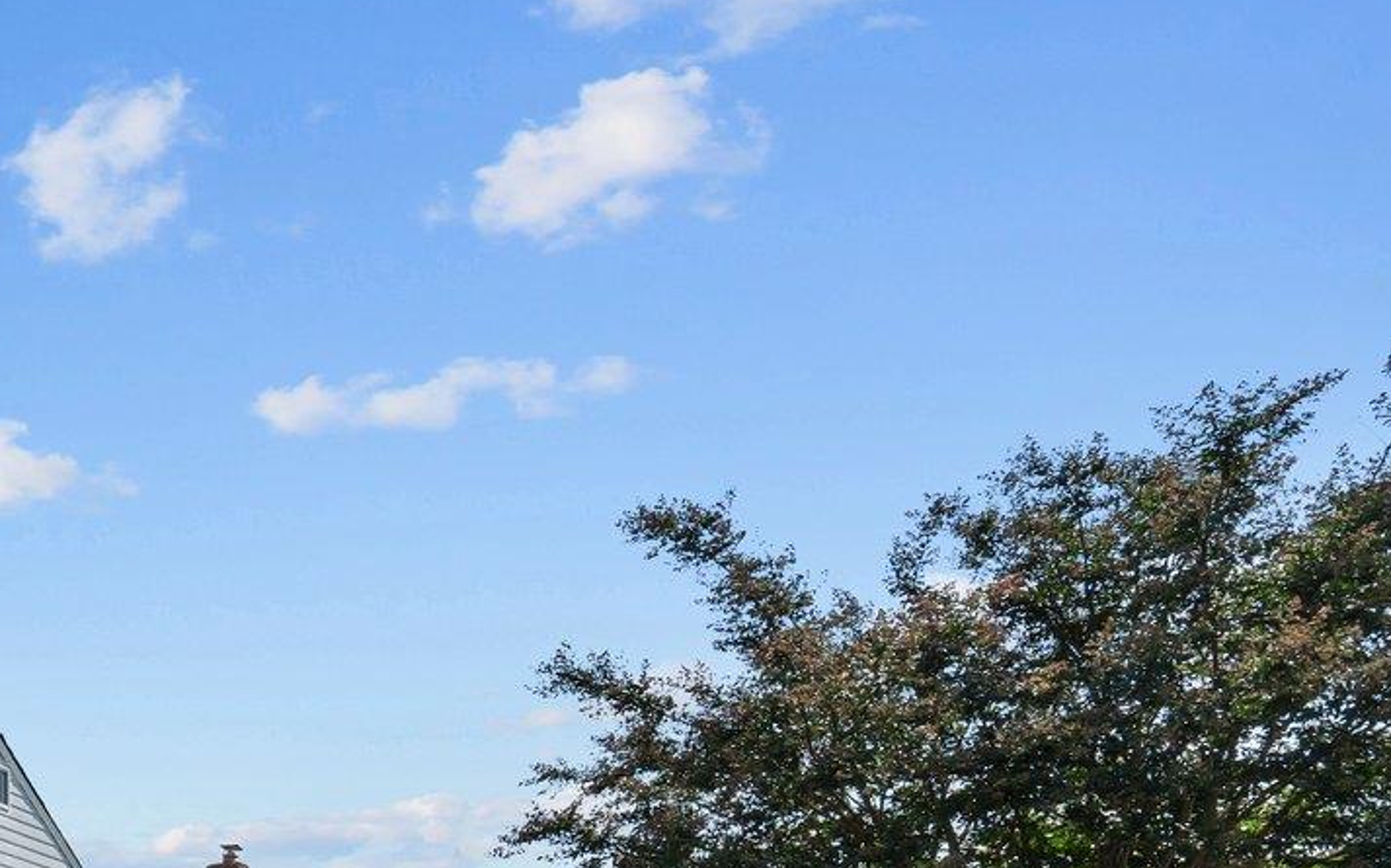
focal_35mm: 41
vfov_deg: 26.2
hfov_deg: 31.0
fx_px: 1554
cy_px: 1152
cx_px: -593
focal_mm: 14
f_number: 10
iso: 500
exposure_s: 1/500
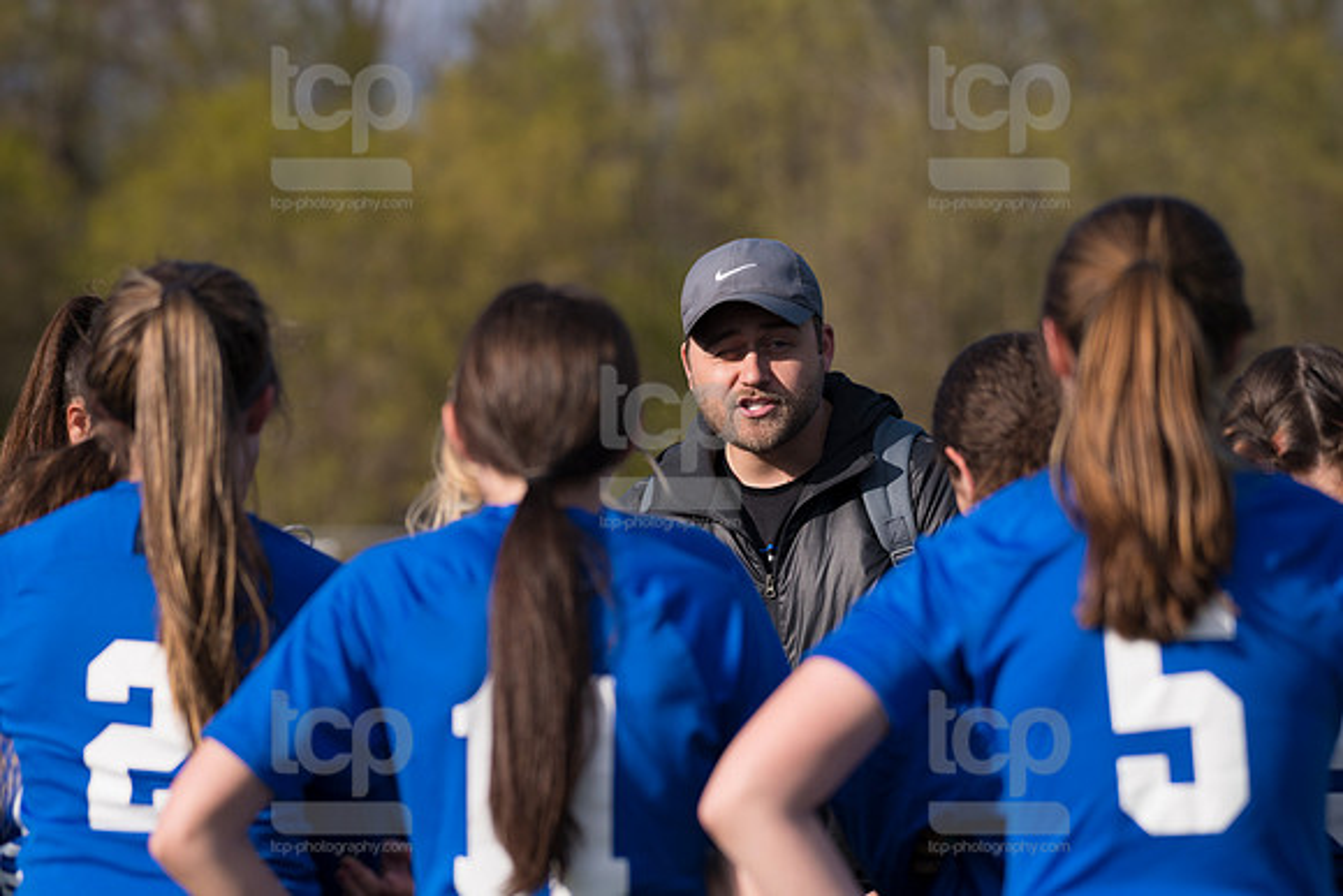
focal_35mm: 210
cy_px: 448
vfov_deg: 6.5
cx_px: 672
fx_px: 7836
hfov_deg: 9.8
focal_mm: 210
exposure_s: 1/1600
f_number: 5.6
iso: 250
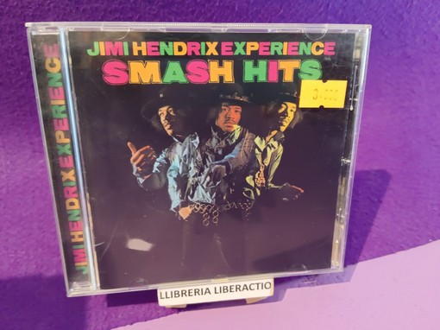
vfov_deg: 53.0
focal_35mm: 26
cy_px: 165
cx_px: 220
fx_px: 330
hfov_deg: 67.3
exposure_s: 1/33.3
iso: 1279
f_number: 1.8
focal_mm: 3.96
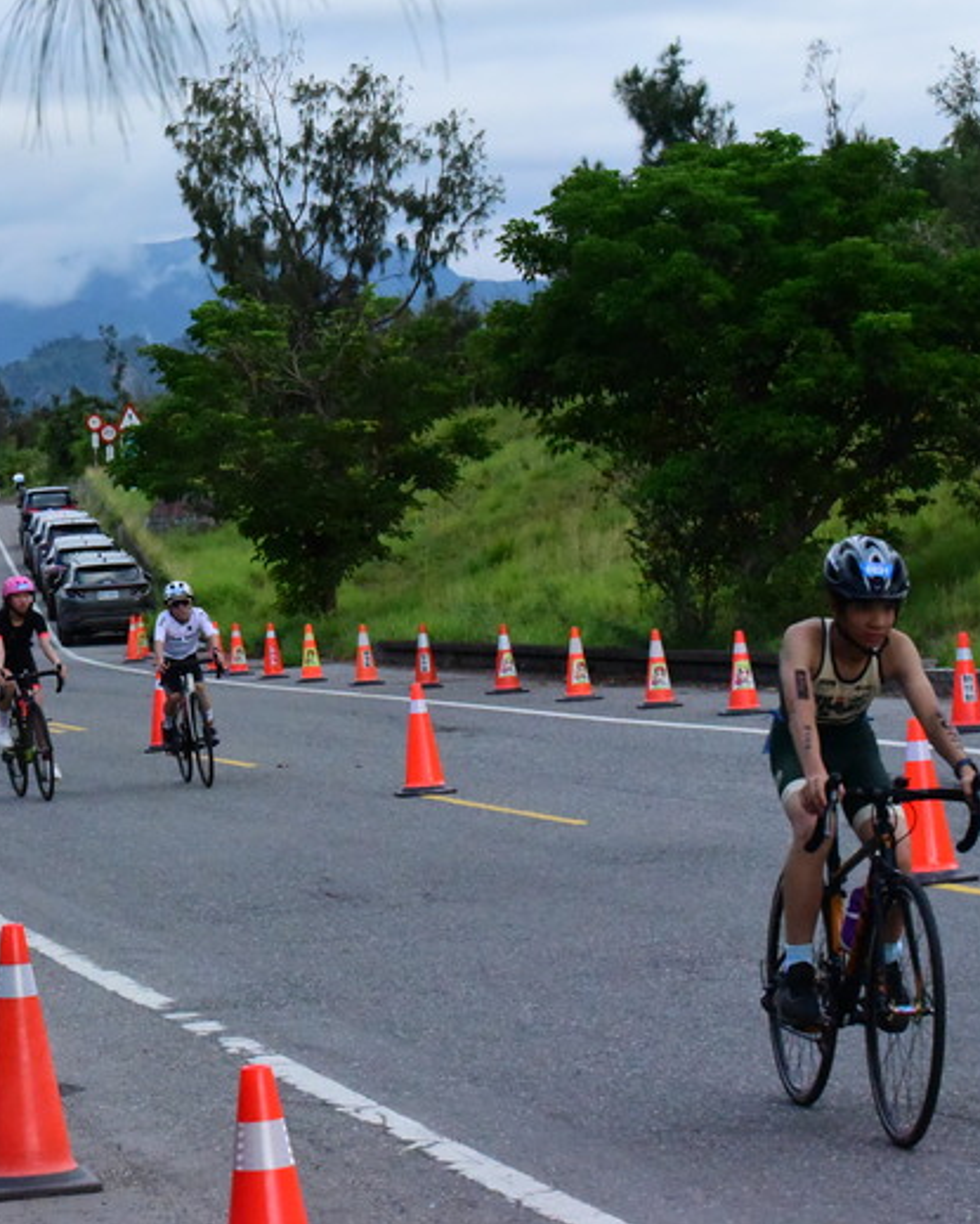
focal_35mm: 130
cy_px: 613
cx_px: 151
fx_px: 4709
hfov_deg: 11.8
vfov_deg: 14.8
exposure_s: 1/3200
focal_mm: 92
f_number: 14
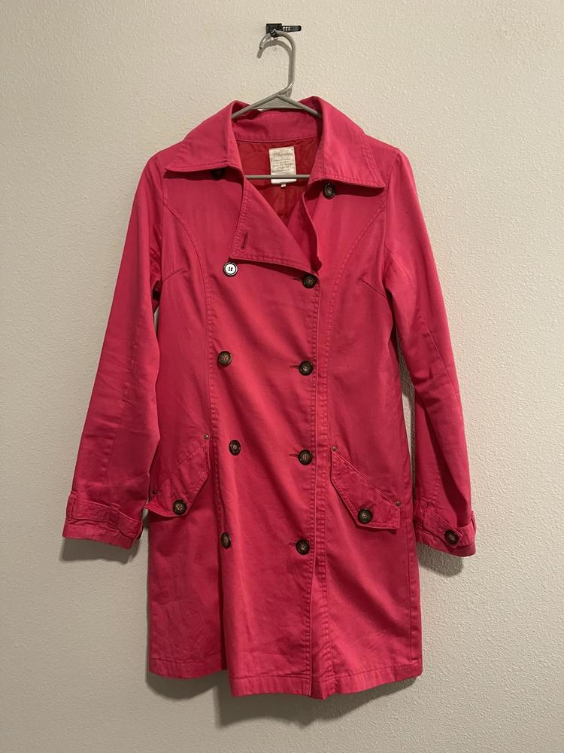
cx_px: 282
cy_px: 376
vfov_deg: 69.4
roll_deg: +0.3
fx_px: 543
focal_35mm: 25
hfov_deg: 54.9
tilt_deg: -1.3
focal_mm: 5.1
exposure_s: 1/40
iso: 400
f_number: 1.6
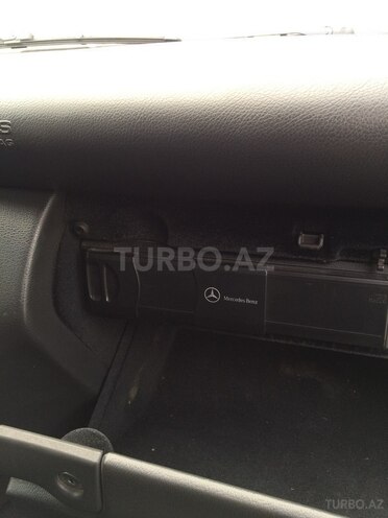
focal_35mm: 29
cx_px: 194
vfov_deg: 61.7
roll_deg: +3.9
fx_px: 433
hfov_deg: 48.2
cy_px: 259
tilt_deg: -26.6
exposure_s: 1/50
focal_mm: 4.15
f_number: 2.2
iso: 32
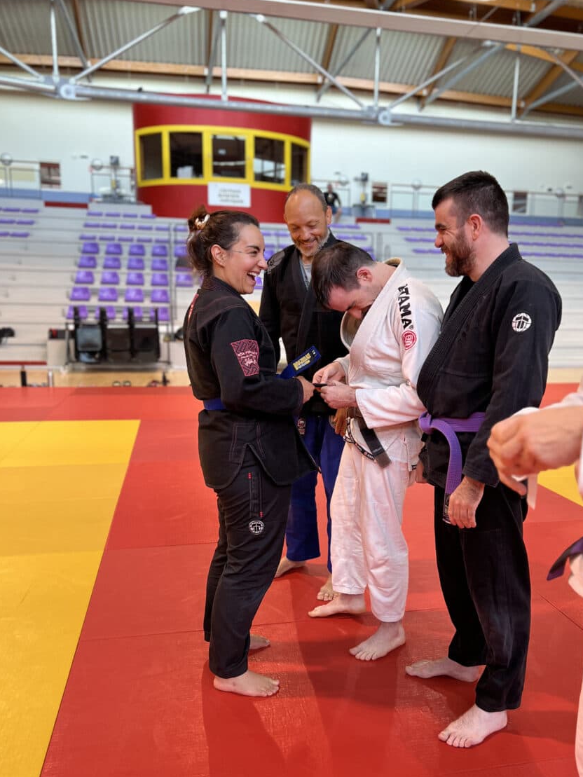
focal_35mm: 30
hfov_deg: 46.7
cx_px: 333
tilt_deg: -11.7
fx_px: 674
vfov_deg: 59.7
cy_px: 443
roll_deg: -1.8
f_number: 1.5
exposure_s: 1/100
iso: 125
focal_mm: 5.7
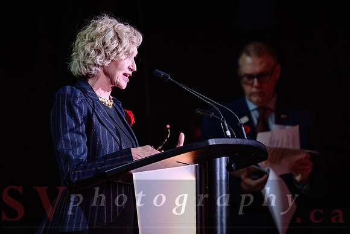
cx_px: 175
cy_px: 75
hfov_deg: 7.6
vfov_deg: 5.1
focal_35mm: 271
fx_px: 2638
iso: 800
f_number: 3.2
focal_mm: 200
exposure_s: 1/60
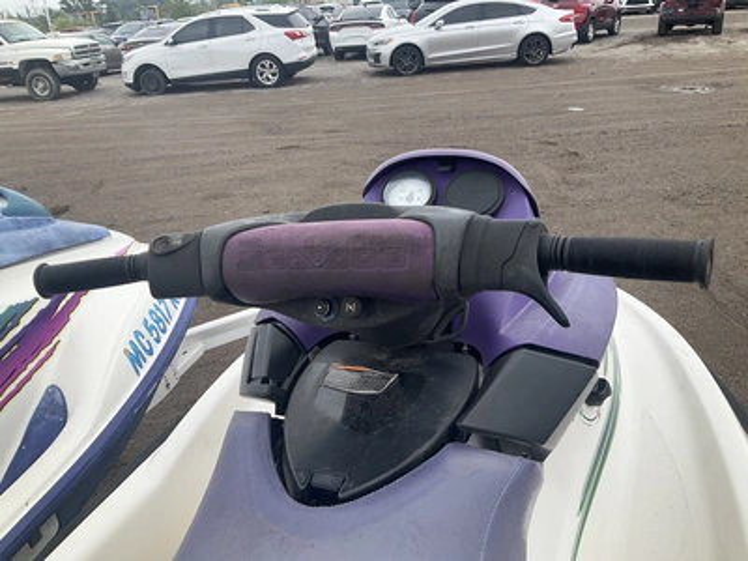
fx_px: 627
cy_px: 280
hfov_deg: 61.7
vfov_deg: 48.2
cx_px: 374
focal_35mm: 29
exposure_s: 1/486
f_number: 1.8
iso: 25
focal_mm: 3
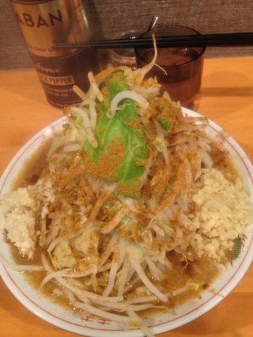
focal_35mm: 35
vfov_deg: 52.6
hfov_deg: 40.7
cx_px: 126
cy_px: 168
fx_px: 341
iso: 250
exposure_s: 1/20
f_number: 2.4
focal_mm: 4.28
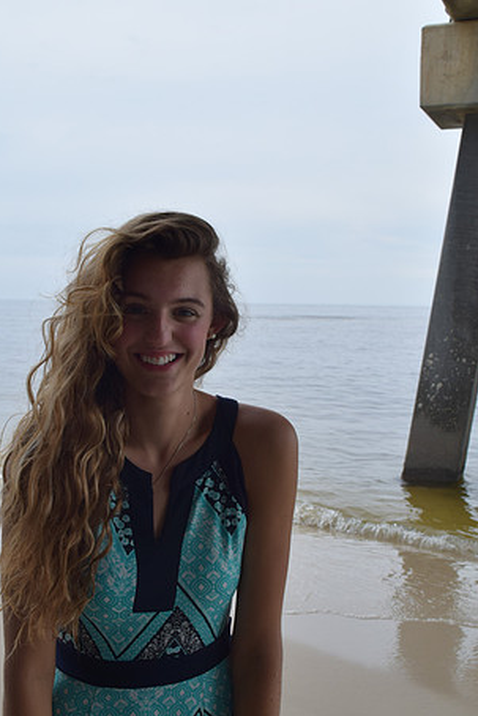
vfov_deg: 42.7
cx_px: 206
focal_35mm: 46
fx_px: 915
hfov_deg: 29.2
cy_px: 369
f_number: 8
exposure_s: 1/250
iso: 200
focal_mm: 24
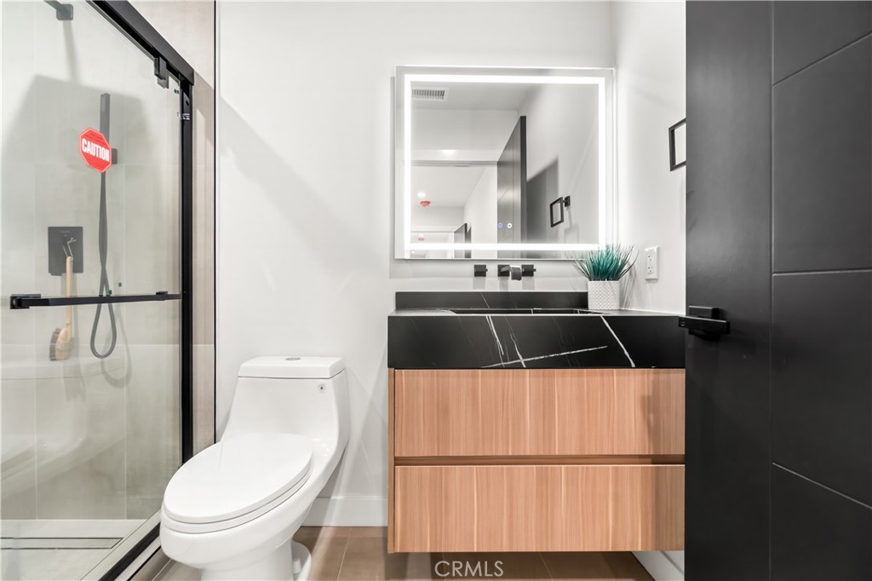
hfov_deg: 100.4
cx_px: 436
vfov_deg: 77.3
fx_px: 363
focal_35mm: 15
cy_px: 290
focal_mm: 10
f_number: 7.1
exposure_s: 1/8
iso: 320
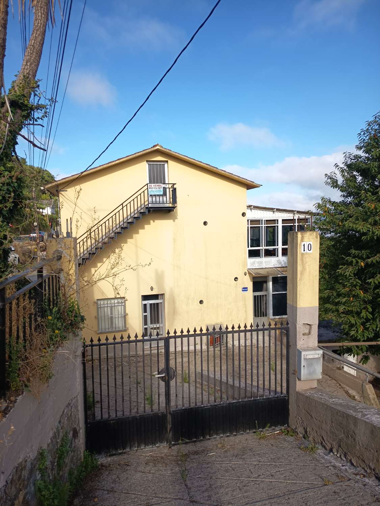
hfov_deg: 56.8
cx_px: 190
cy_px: 253
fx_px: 351
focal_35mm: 24
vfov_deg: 71.6
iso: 50
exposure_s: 1/391
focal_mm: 5.24
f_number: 1.7
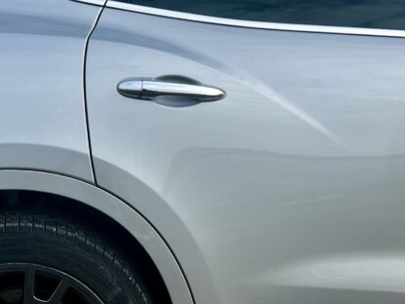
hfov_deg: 29.5
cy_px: 172
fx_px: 749
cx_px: 71
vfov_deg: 22.9
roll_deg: -0.7
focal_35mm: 64
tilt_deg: -11.0
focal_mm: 5.7
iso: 50
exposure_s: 1/2008
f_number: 1.5
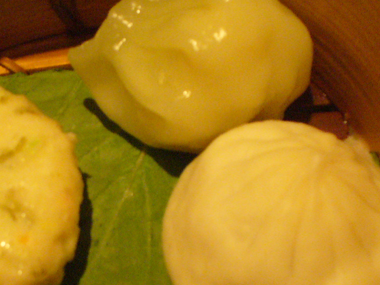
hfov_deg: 27.8
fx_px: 757
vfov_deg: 21.2
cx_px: 104
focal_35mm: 69
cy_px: 198
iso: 400
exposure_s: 1/25
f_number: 2.8
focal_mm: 6.1
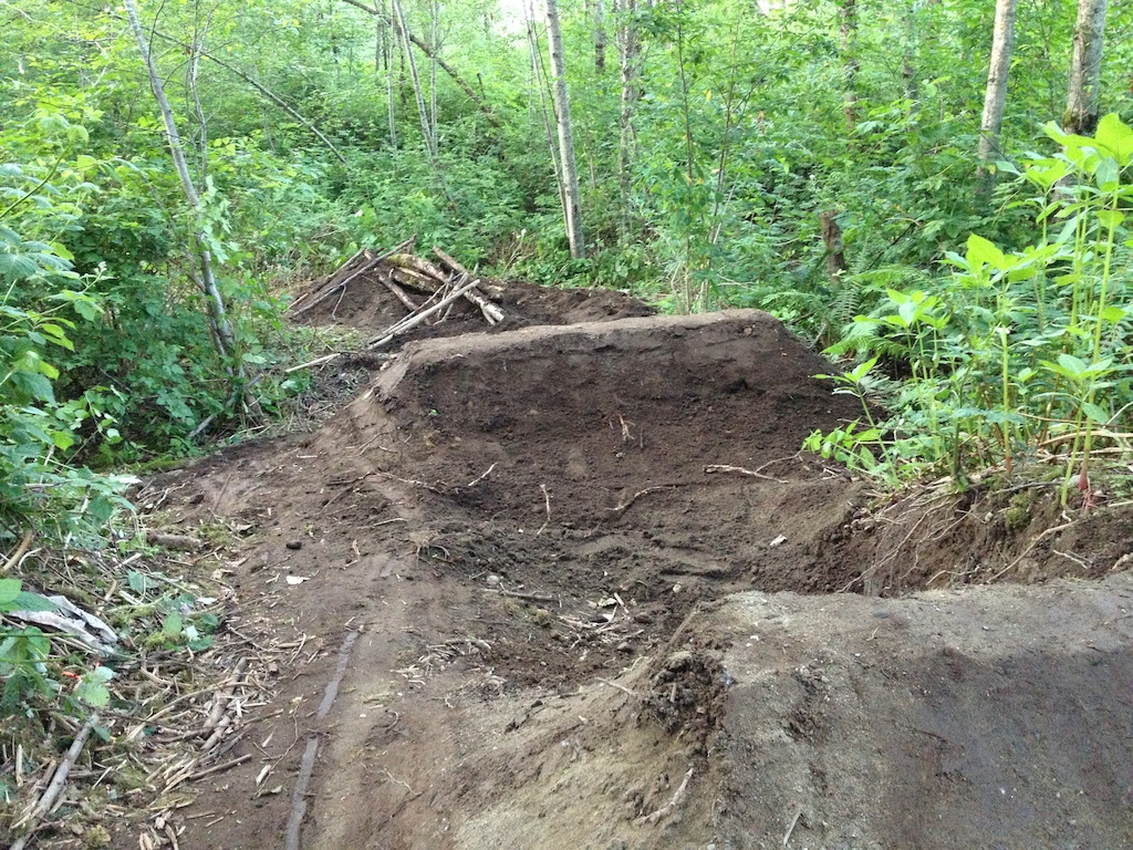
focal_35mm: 35
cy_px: 425
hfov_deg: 52.6
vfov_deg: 40.7
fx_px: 1146
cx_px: 566
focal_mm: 4.28
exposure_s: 1/20
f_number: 2.4
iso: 320
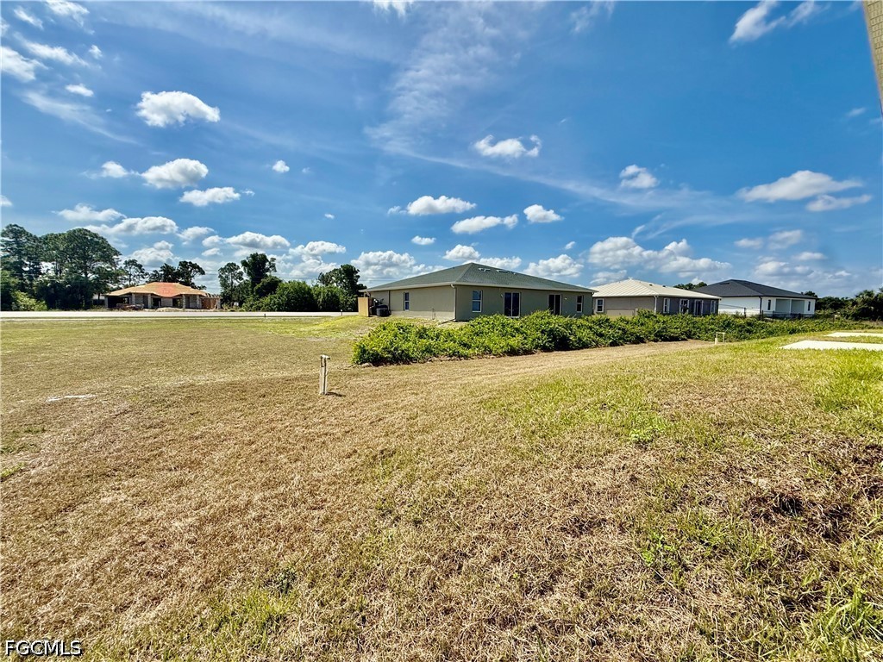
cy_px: 331
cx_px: 442
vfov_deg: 85.7
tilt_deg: -3.7
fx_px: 357
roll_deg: -1.3
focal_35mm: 14
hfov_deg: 102.1
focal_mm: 2.22
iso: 50
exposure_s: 1/2976
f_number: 2.2
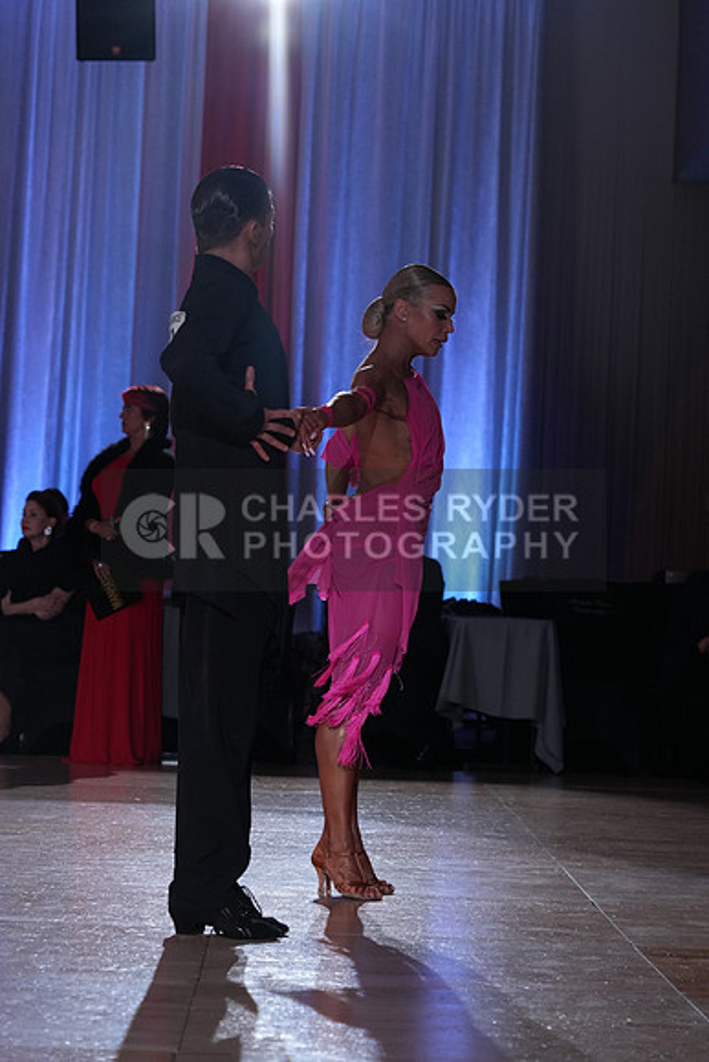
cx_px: 354
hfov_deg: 13.7
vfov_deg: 20.4
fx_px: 2952
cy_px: 531
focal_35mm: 100
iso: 2500
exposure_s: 1/400
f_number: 5
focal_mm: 100
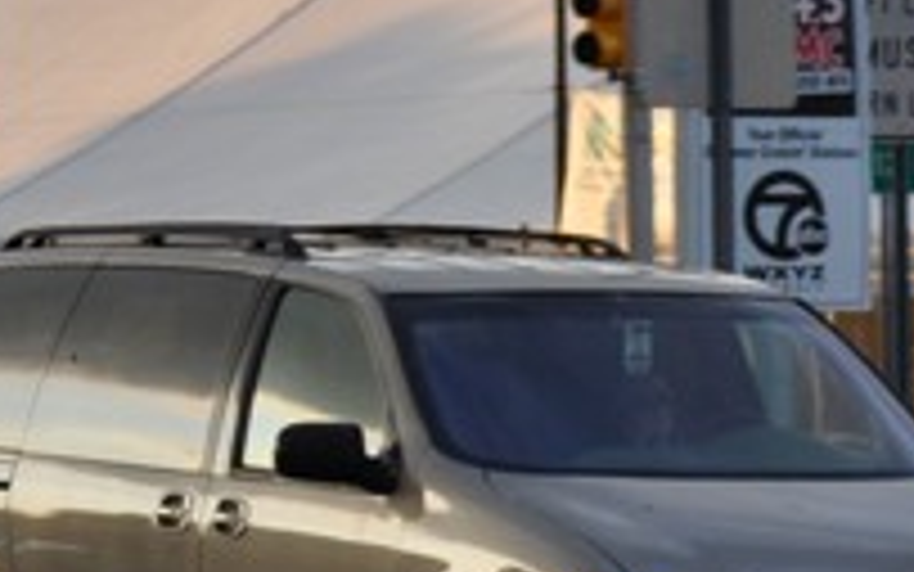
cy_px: 966
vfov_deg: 2.2
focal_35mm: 602
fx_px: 15000
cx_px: 1553
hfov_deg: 3.5
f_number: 5
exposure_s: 1/400
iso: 400
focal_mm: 100
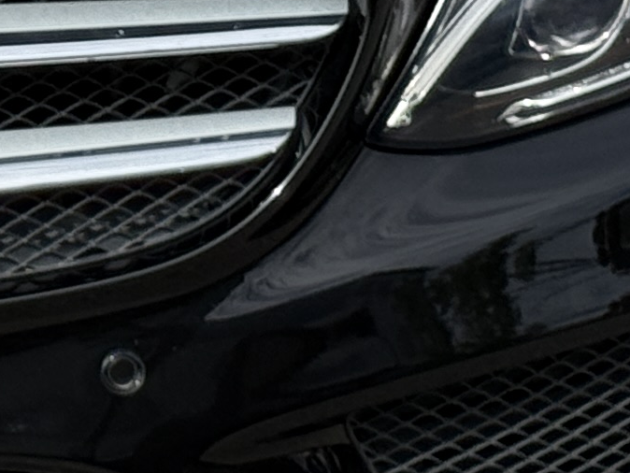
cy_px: -268
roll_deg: -0.2
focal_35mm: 287
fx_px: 5225
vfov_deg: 5.1
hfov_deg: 6.8
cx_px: -414
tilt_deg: -11.1
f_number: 1.78
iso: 80
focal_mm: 6.76
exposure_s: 1/5208
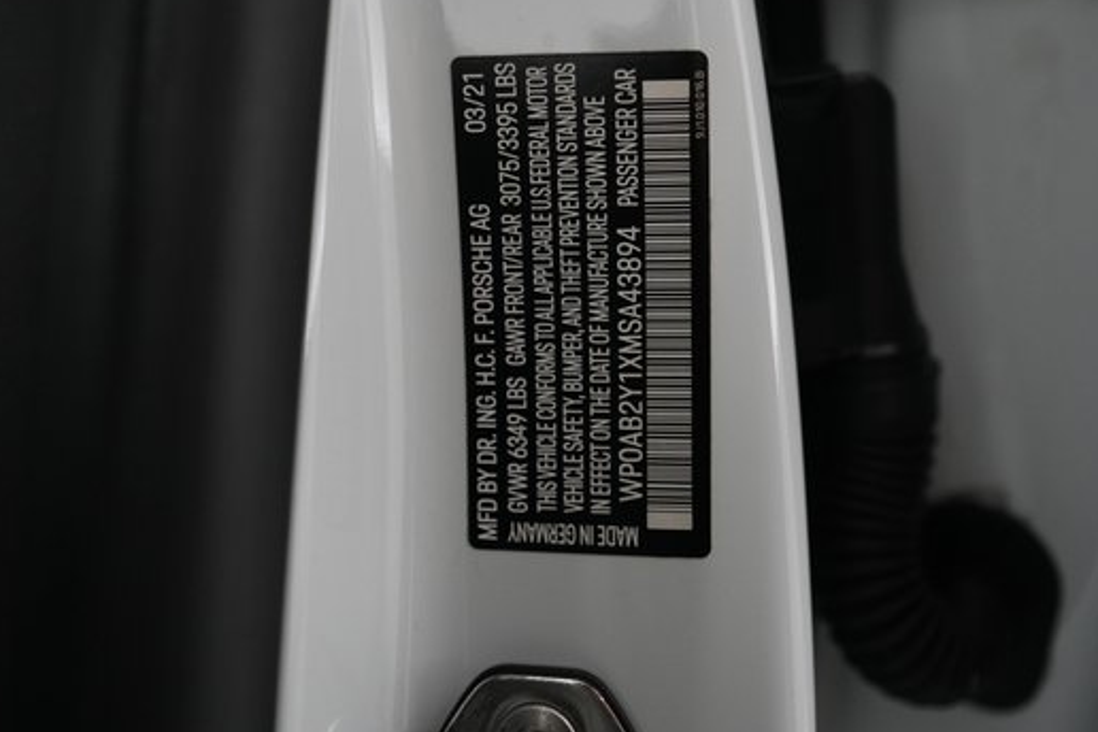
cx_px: 598
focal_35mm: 31
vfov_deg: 42.1
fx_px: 945
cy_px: 287
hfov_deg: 60.2
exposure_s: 1/160
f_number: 2.8
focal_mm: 25
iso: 3200
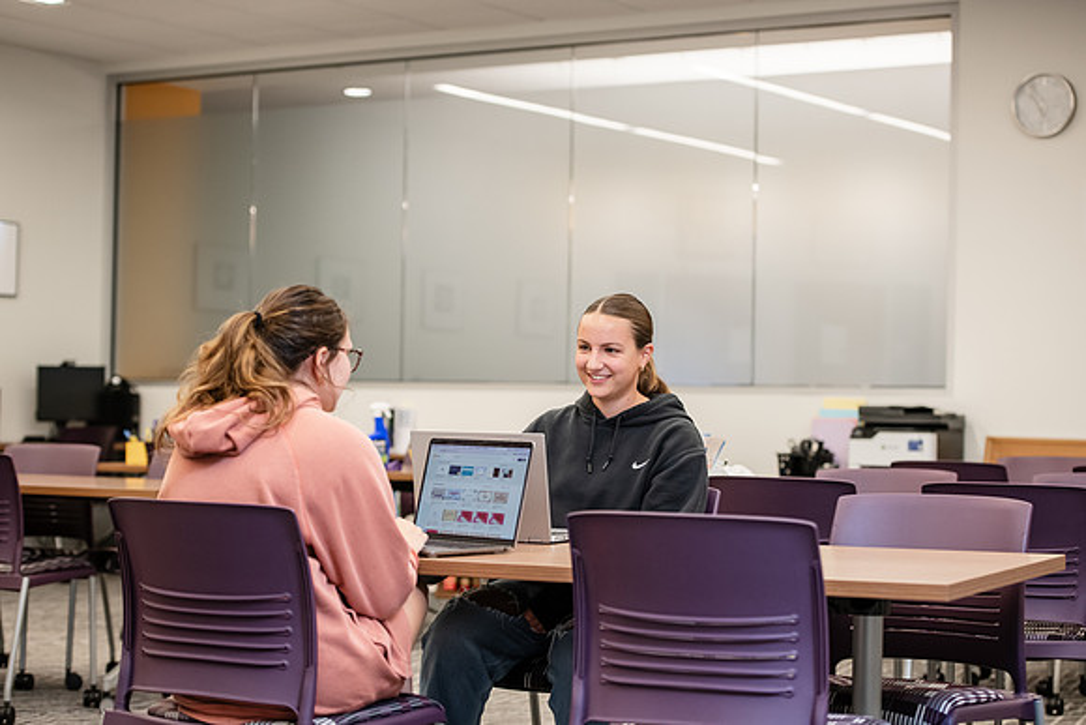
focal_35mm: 78
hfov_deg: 26.0
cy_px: 362
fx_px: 2353
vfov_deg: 17.5
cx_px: 543
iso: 1000
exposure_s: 1/200
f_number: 3.2
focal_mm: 78
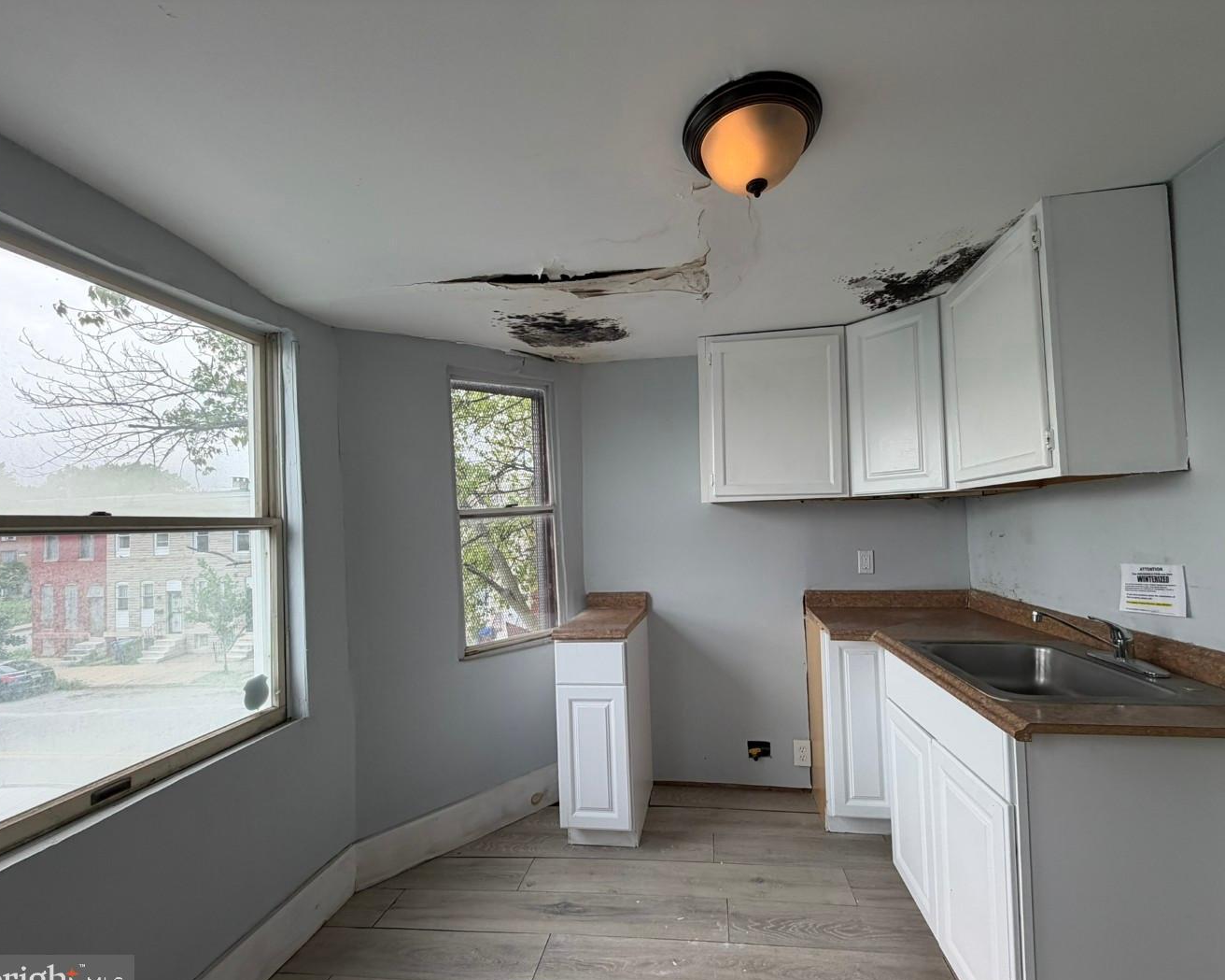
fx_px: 544
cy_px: 504
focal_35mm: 15
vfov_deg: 84.0
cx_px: 643
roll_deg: +3.4
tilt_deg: +3.0
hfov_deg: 96.7
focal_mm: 2.22
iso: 50
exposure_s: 1/217
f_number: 2.2
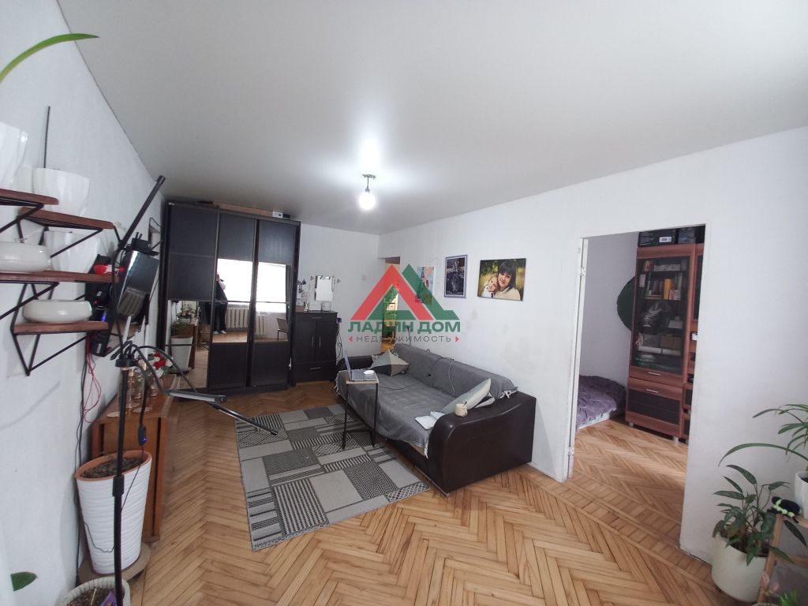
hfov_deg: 106.2
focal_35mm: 13
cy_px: 303
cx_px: 404
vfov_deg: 89.9
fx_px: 303
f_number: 2.2
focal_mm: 1.42
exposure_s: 1/14.3
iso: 200
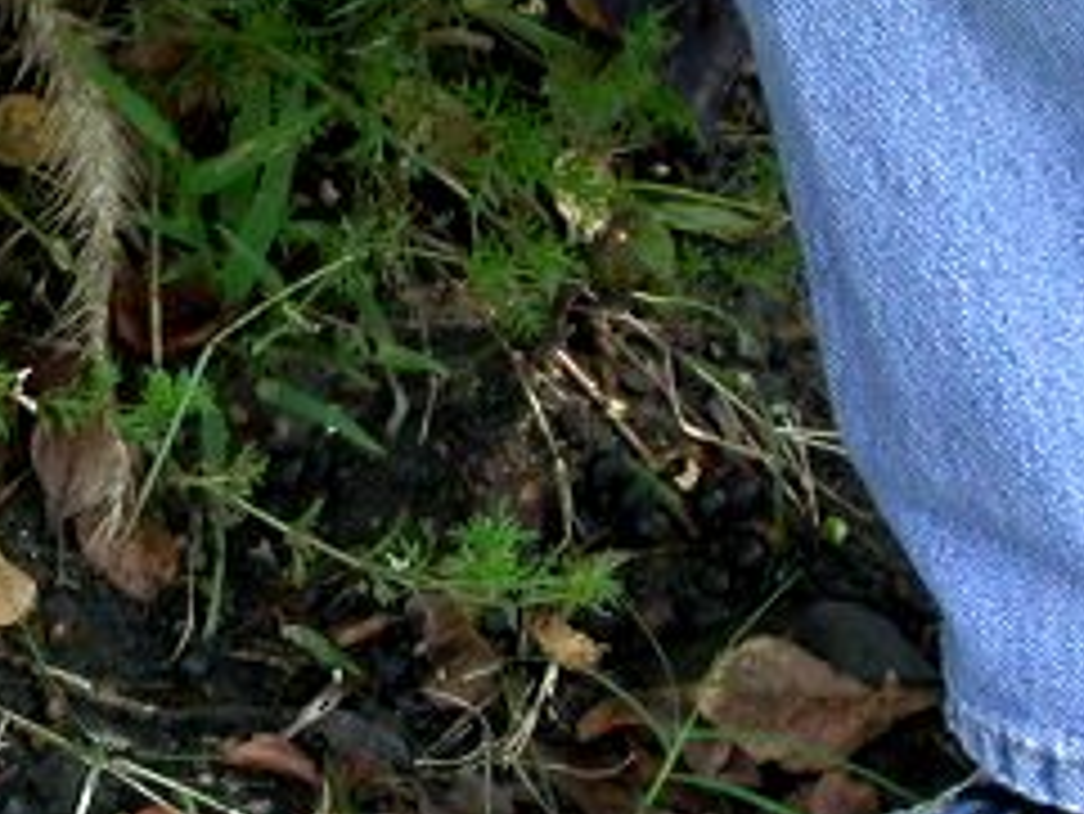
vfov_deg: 4.4
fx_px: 10527
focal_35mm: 336
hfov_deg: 5.9
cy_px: 517
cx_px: -108
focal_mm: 16.4
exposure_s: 1/90.8
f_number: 3.5
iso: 100
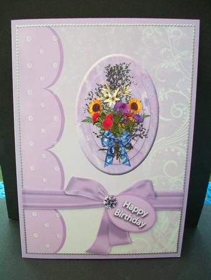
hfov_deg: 41.9
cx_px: 106
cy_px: 140
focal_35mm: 34
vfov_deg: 53.9
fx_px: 276
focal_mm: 5.7
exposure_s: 1/125
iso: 80
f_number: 2.8
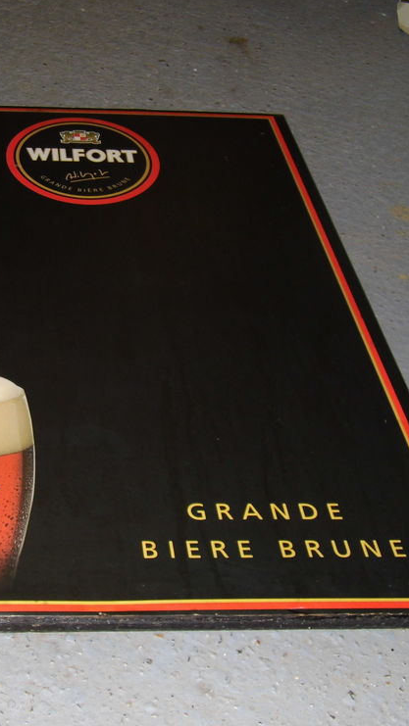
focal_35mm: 50
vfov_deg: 41.3
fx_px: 964
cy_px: 364
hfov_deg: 23.5
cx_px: 69
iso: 100
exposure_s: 1/60
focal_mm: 6.1
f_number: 3.3
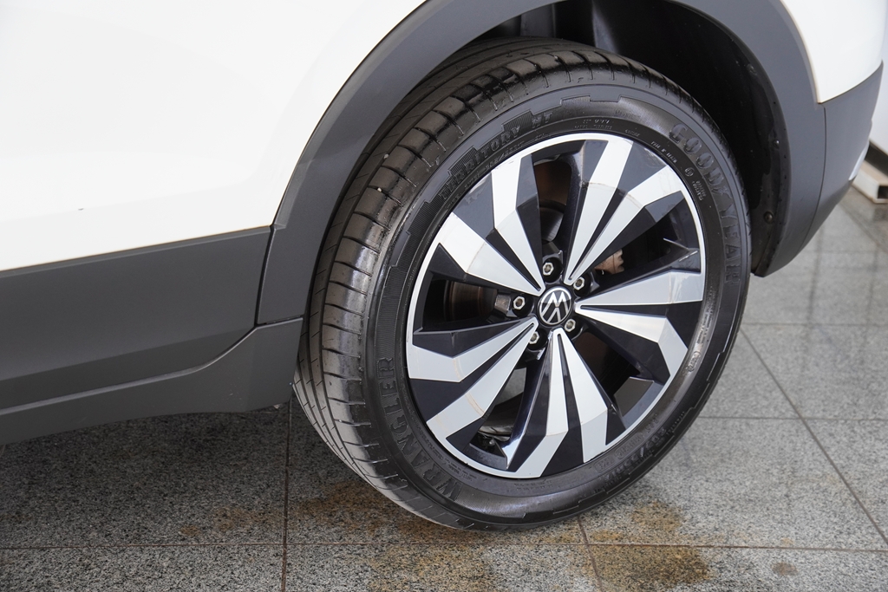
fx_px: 1628
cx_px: 444
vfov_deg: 20.6
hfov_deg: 30.5
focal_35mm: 66
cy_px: 296
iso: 500
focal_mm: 44
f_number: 4
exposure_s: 1/80
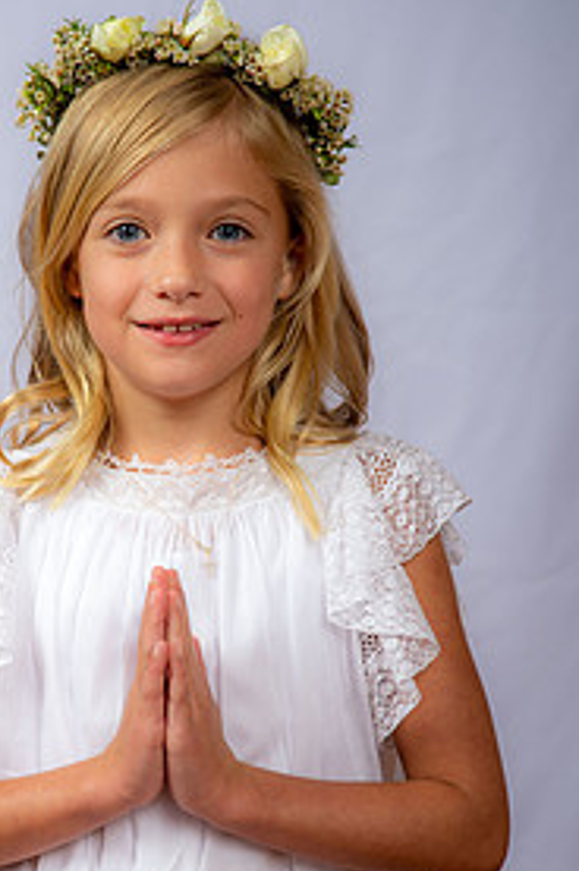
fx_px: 3144
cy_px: 544
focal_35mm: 130
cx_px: 137
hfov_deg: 10.5
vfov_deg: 15.8
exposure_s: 1/160
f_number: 6.3
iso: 250
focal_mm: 80
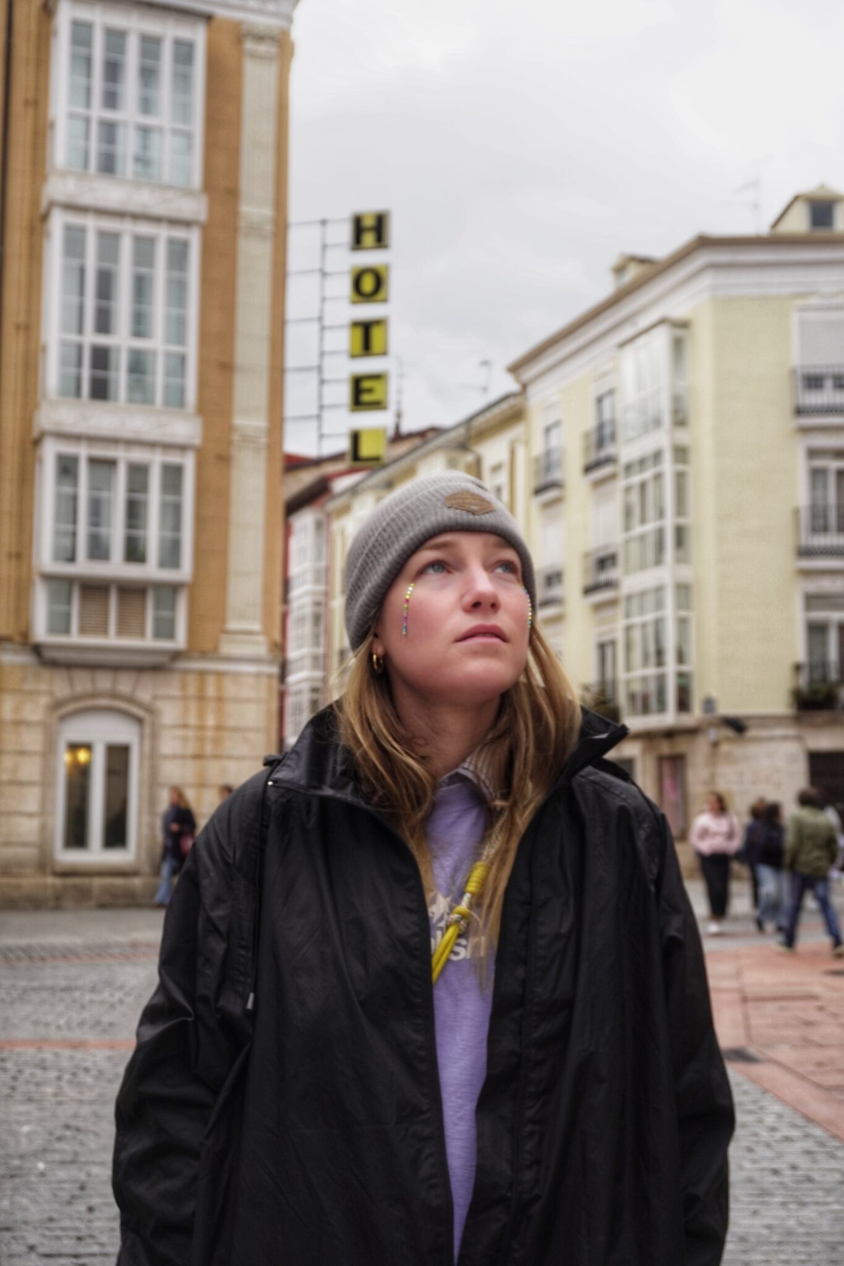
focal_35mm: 46
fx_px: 1635
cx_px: 422
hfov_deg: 28.9
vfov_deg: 42.3
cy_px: 633
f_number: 6.3
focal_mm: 31
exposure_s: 1/250
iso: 250
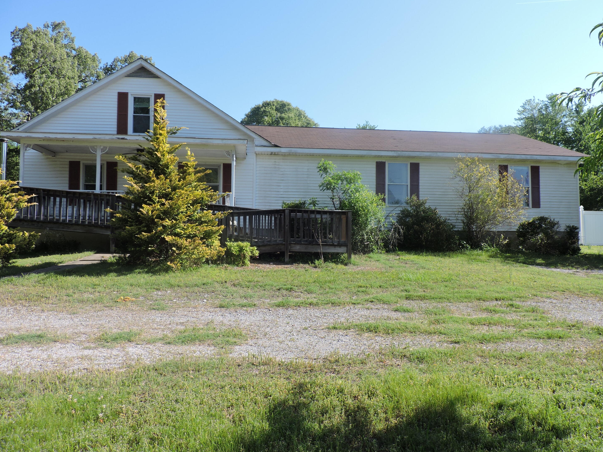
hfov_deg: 69.4
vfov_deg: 54.9
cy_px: 221
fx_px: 435
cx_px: 293
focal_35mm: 25
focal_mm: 4.3
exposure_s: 1/640
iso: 100
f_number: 3
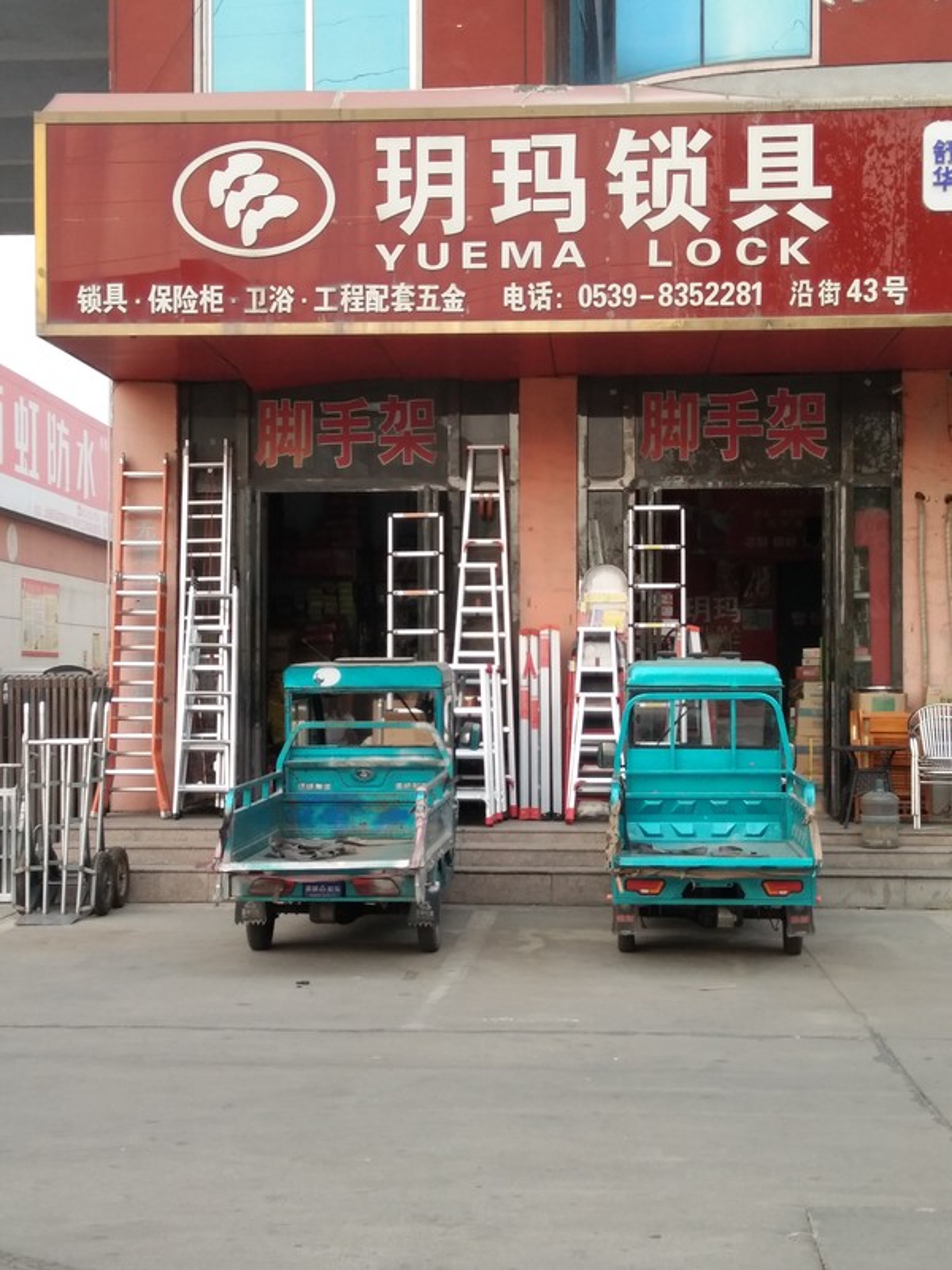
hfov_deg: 63.4
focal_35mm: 21
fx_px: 770
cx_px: 476
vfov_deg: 79.0
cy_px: 635
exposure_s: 1/125
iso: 50
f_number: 2.2
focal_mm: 3.66
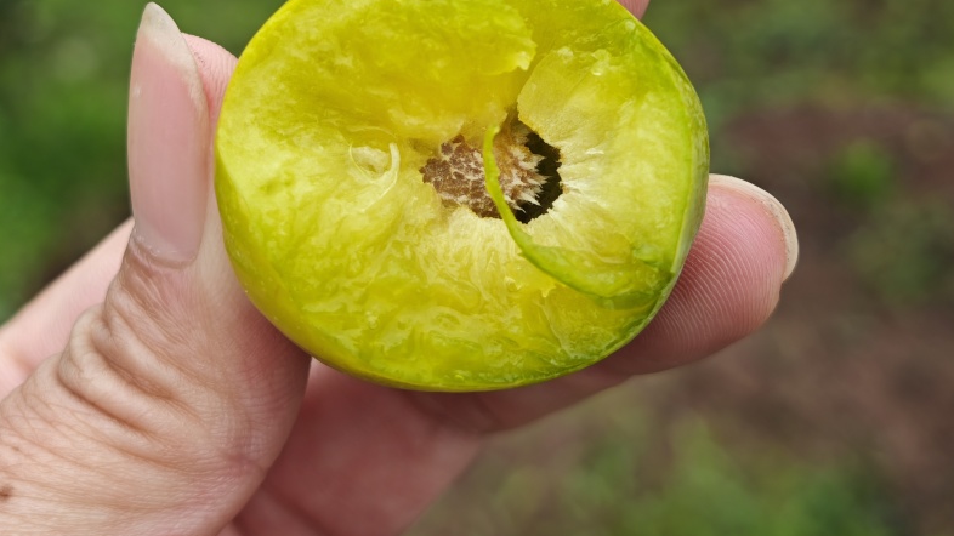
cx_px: 478
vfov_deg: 17.1
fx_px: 1720
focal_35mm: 68
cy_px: -61
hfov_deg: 31.0
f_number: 2.8
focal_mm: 8.72
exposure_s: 1/193
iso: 50
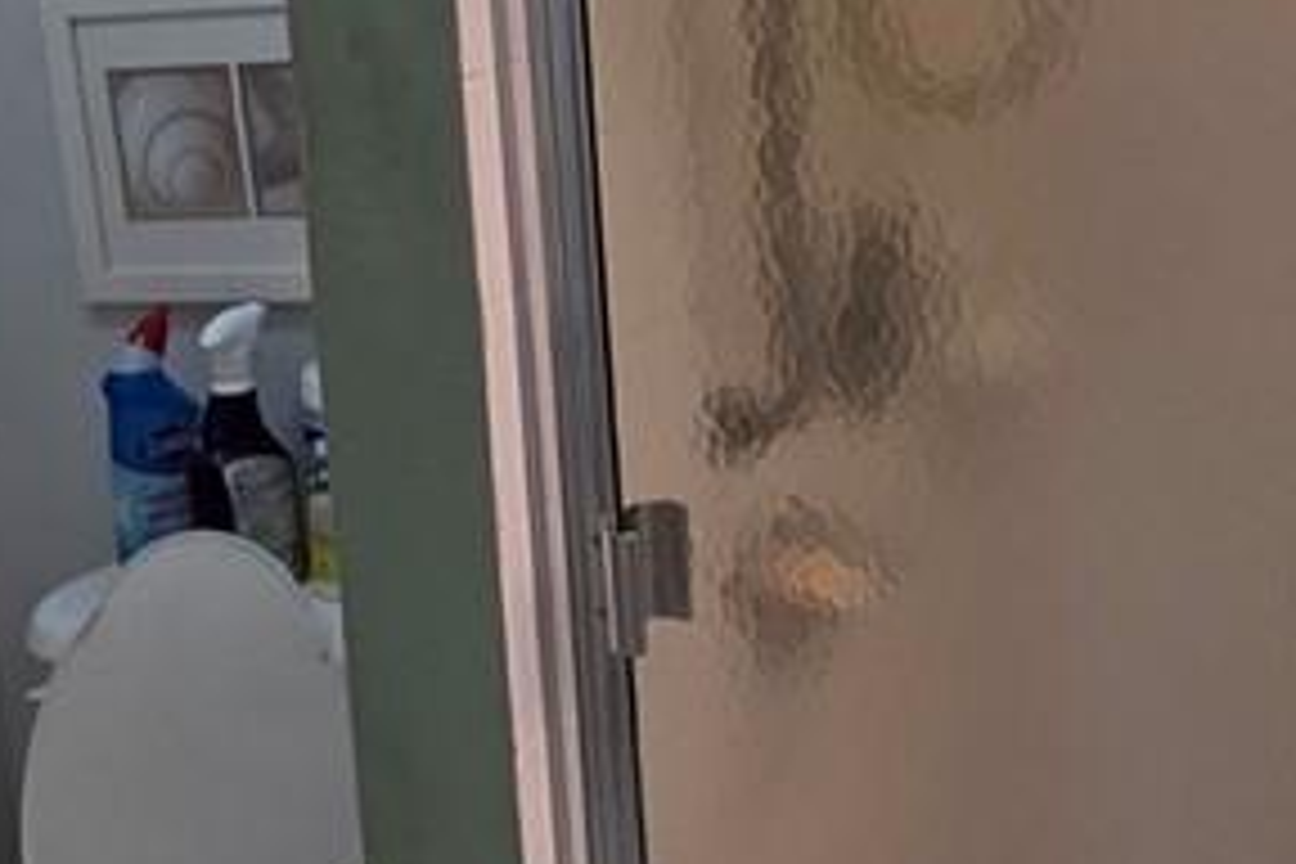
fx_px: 2700
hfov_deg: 26.6
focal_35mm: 75
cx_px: 976
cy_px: 171
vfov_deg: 18.0
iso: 100
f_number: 1.9
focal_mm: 2.2
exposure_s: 1/120
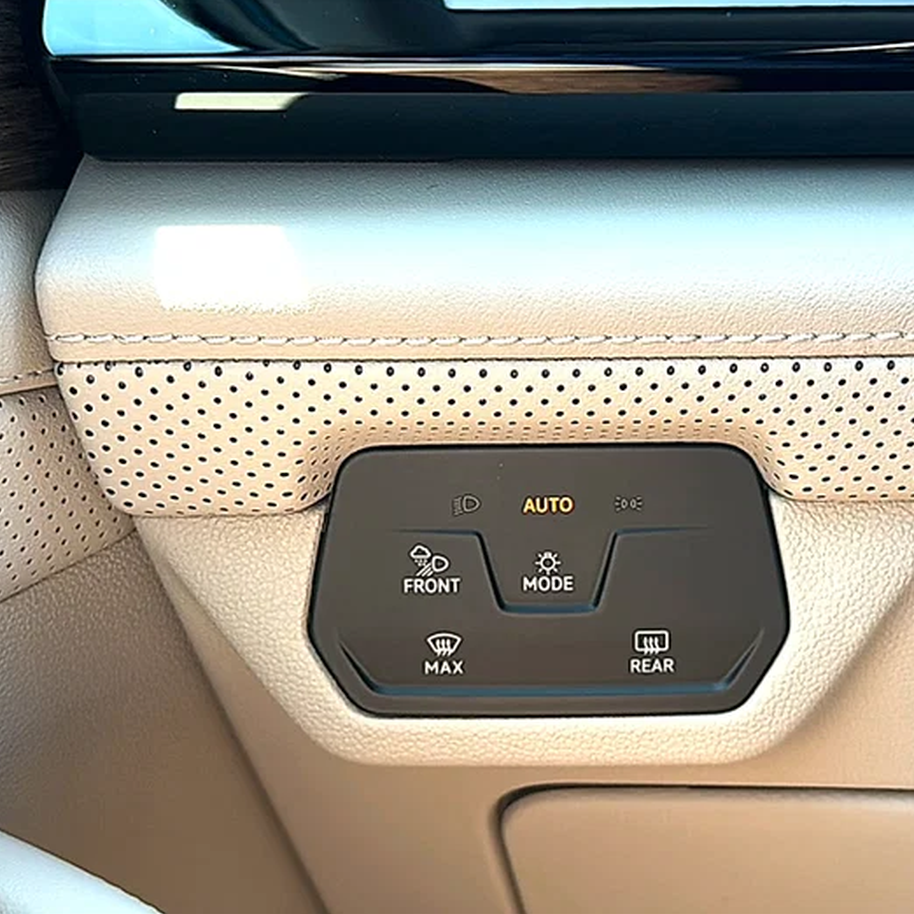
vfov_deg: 37.6
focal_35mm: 45
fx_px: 1344
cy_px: 456
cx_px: 543
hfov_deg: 37.4
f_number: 1.78
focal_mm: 6.86
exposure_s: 1/239
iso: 100
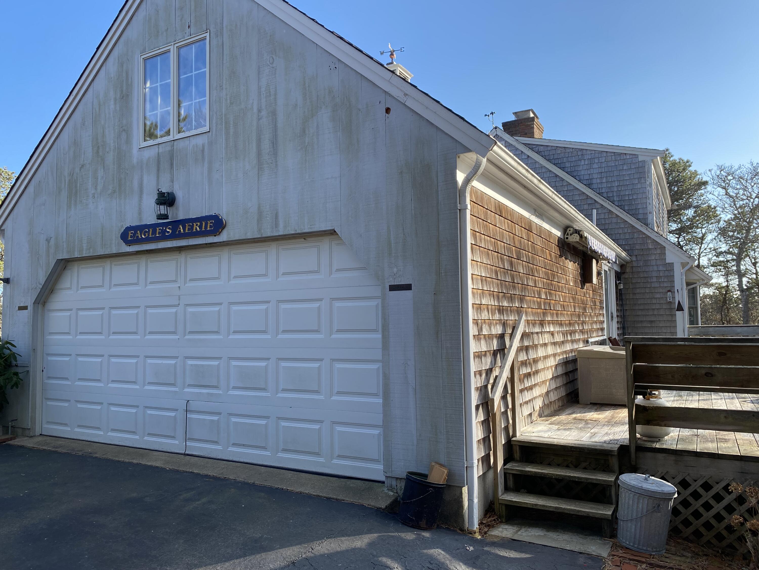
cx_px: 380
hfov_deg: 67.3
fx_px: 570
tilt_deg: +4.4
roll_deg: +0.2
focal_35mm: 26
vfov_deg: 53.1
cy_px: 285
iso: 32
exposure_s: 1/805
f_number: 1.8
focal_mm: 4.25
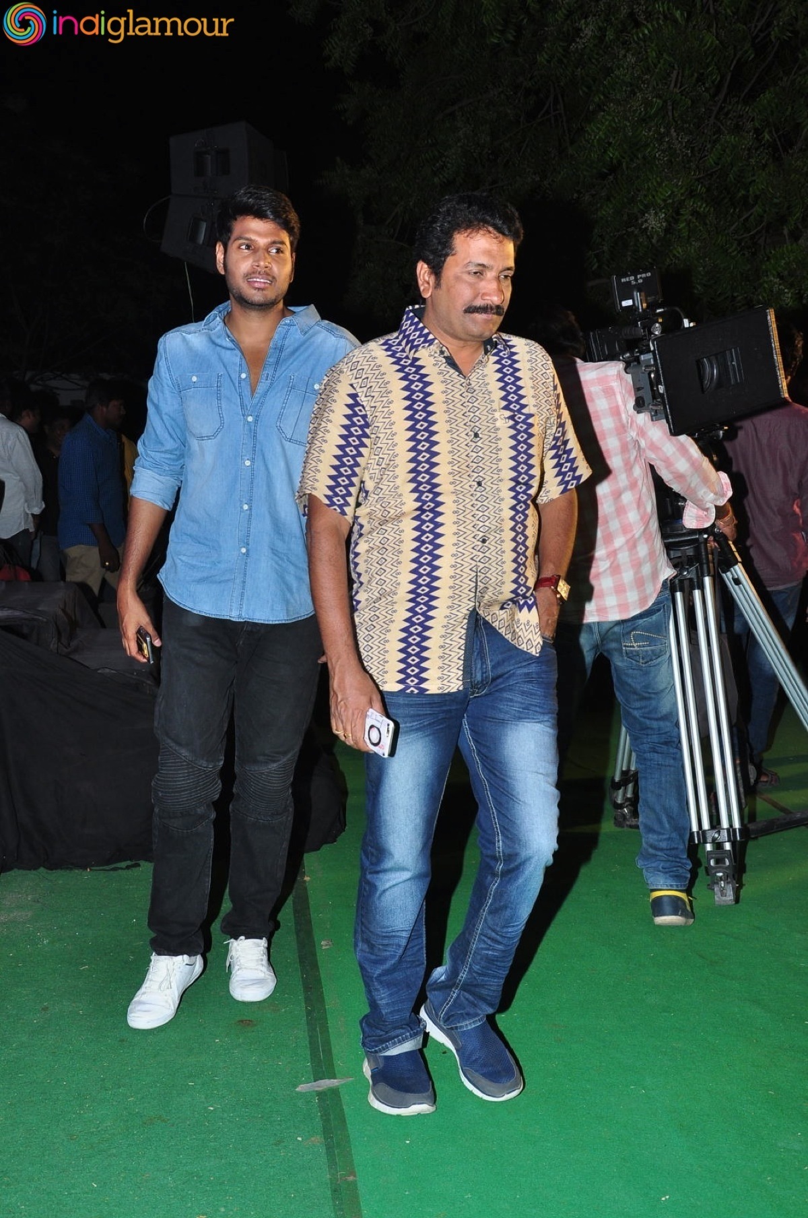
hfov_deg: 31.8
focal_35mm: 42
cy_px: 609
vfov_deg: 46.5
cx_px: 404
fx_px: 1418
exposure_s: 1/125
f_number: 8
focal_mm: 28
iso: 400
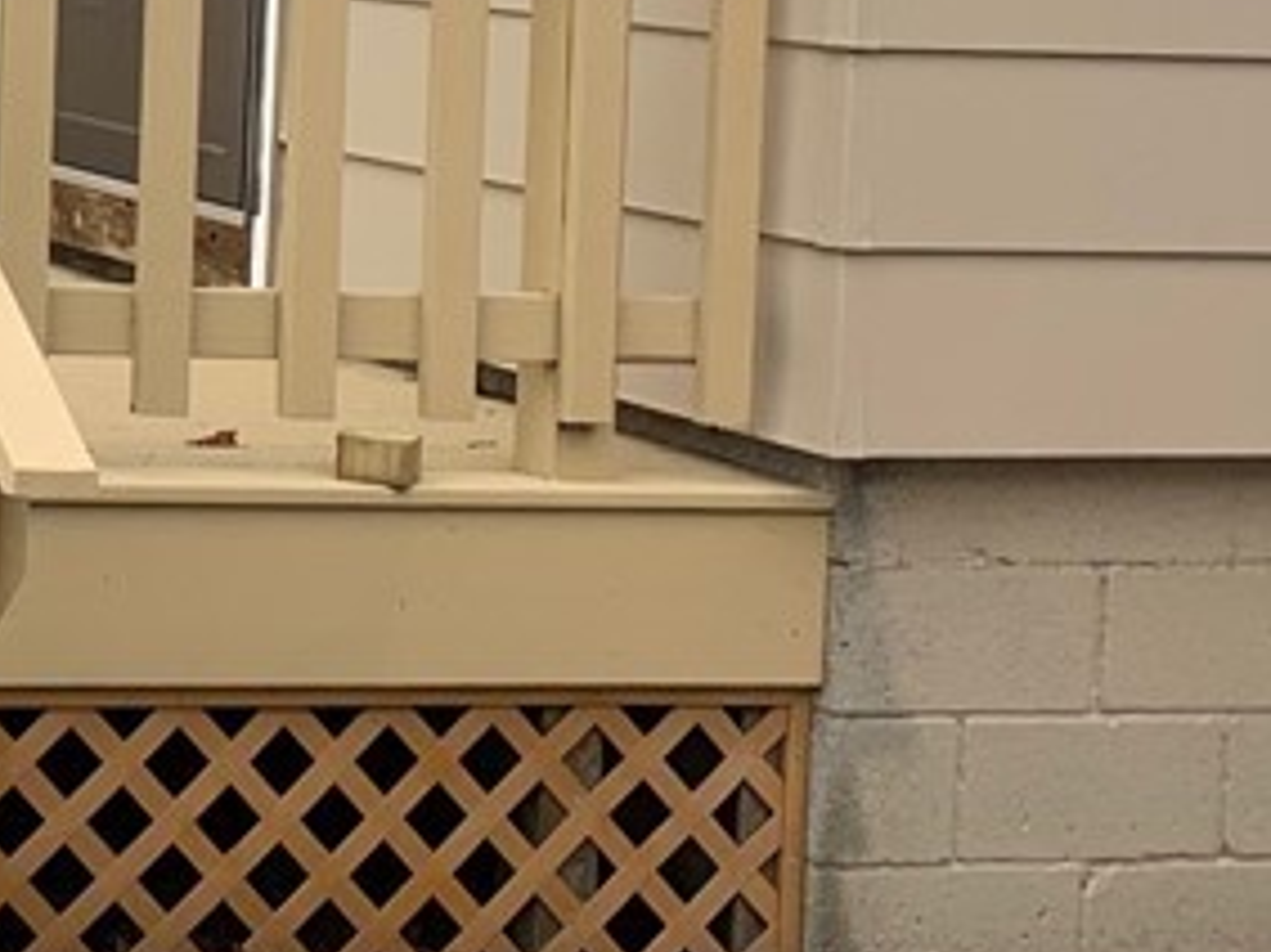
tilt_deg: -1.7
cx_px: -948
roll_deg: -3.0
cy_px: -72
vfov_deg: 15.3
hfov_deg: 17.4
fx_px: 3450
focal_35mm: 94
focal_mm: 4.25
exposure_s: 1/594
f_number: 1.8
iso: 25
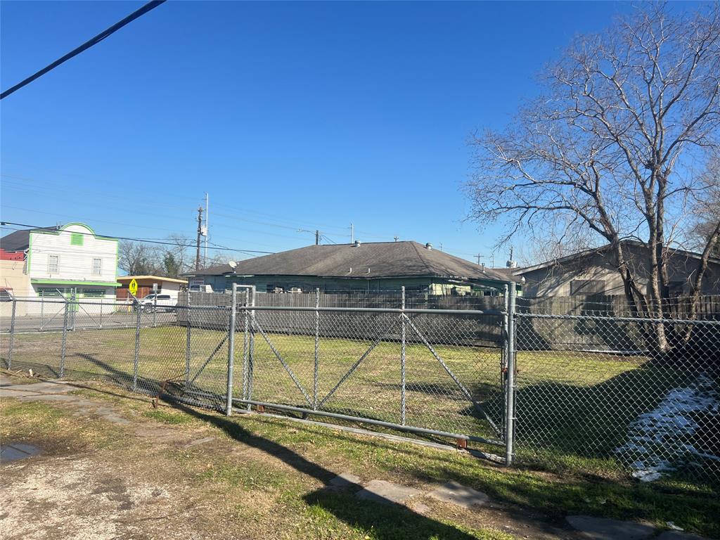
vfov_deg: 53.1
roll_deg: -0.4
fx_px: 541
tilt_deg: +5.1
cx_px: 360
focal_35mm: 26
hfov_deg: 67.3
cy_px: 270
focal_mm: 5.7
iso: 50
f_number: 1.5
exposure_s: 1/4444
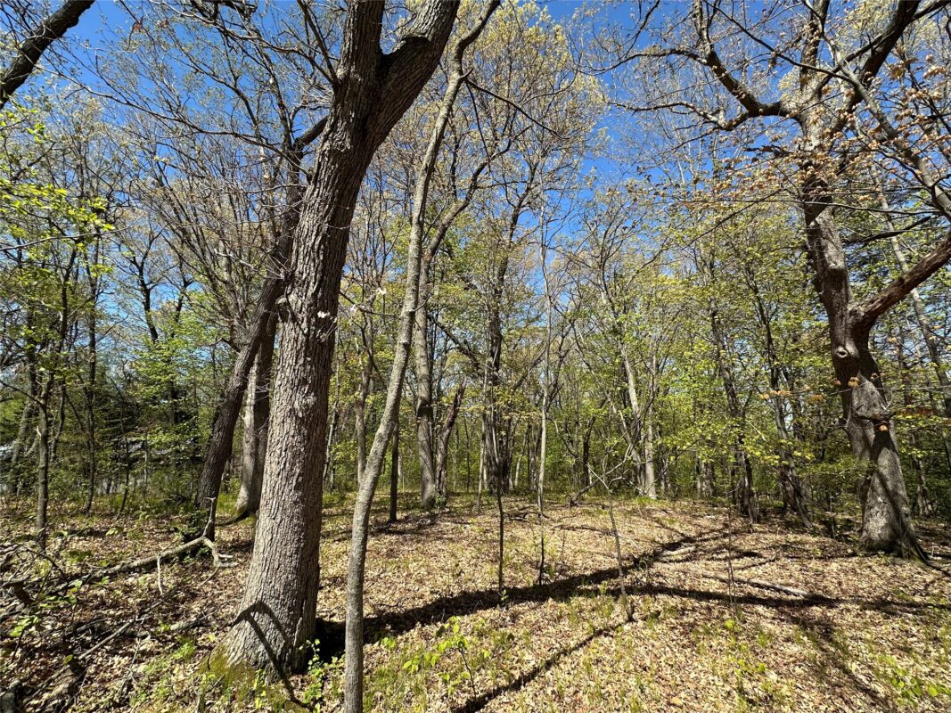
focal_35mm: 14
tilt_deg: +12.1
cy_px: 356
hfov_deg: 102.1
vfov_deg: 85.7
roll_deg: +0.1
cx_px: 476
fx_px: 385
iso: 40
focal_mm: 2.22
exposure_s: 1/831
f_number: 2.2
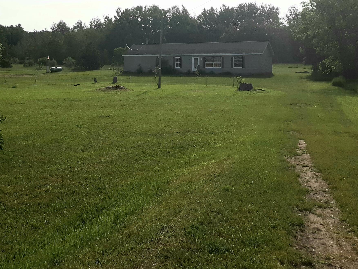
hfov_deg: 38.9
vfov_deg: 29.8
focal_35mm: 48
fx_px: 496
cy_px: 70
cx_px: 100
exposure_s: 1/3731
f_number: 1.7
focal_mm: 3.7
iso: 40
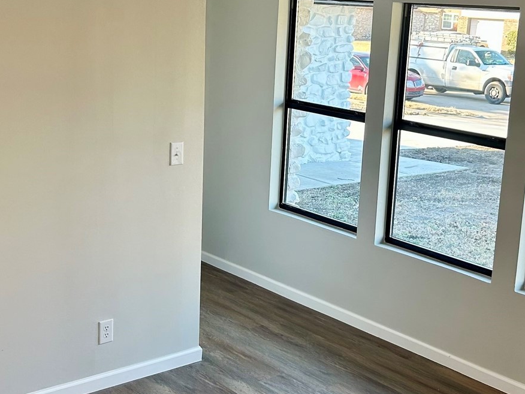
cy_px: 193
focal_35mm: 57
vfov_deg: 25.7
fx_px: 864
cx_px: 325
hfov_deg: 33.6
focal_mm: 5.7
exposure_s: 1/130
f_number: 1.5
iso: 64
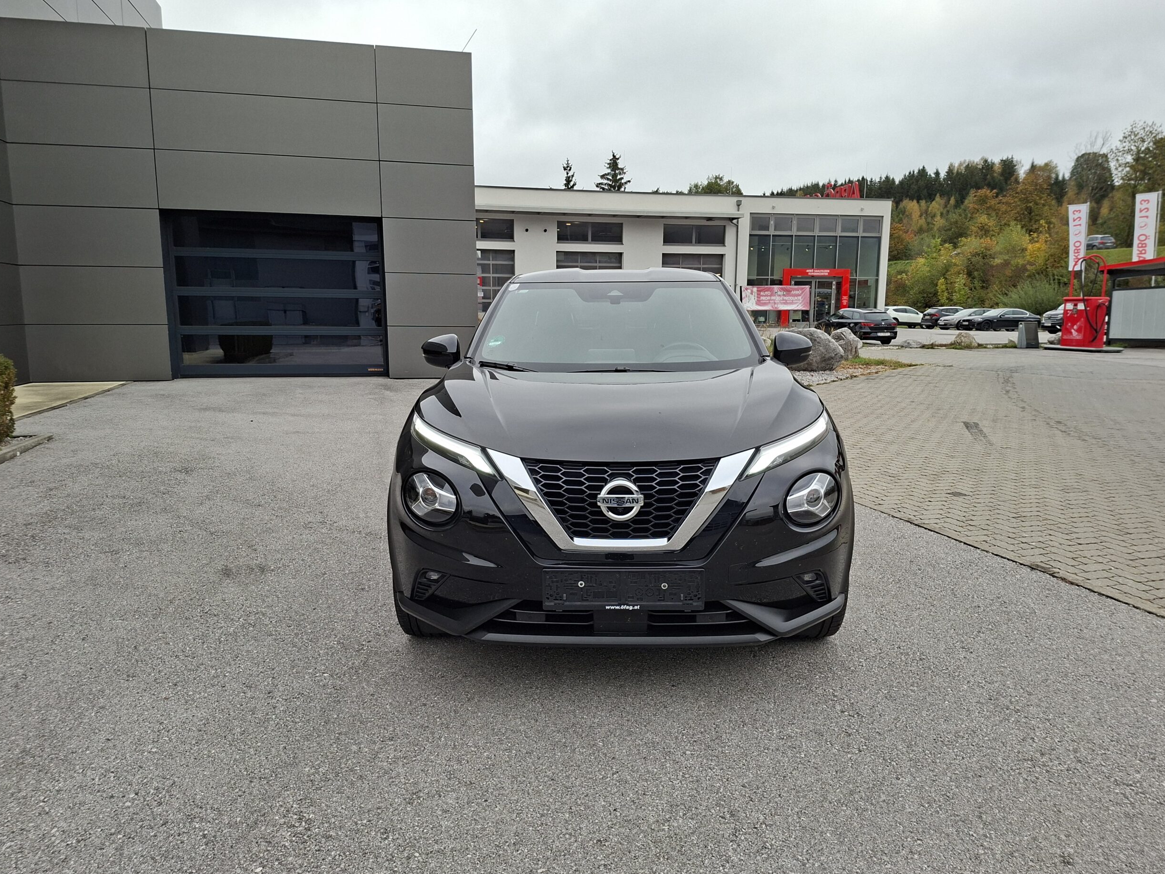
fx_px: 808
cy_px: 447
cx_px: 586
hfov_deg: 71.6
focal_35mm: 24
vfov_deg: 56.8
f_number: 1.8
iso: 50
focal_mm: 5.54
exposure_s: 1/645
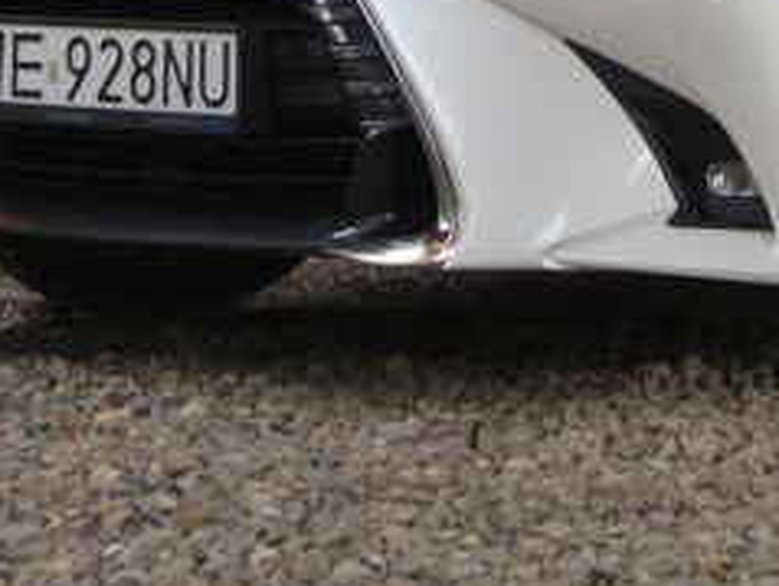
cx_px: 779
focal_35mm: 161
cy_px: -509
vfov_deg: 8.8
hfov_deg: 12.1
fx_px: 3627
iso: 100
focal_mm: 26
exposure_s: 1/80
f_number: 4.5
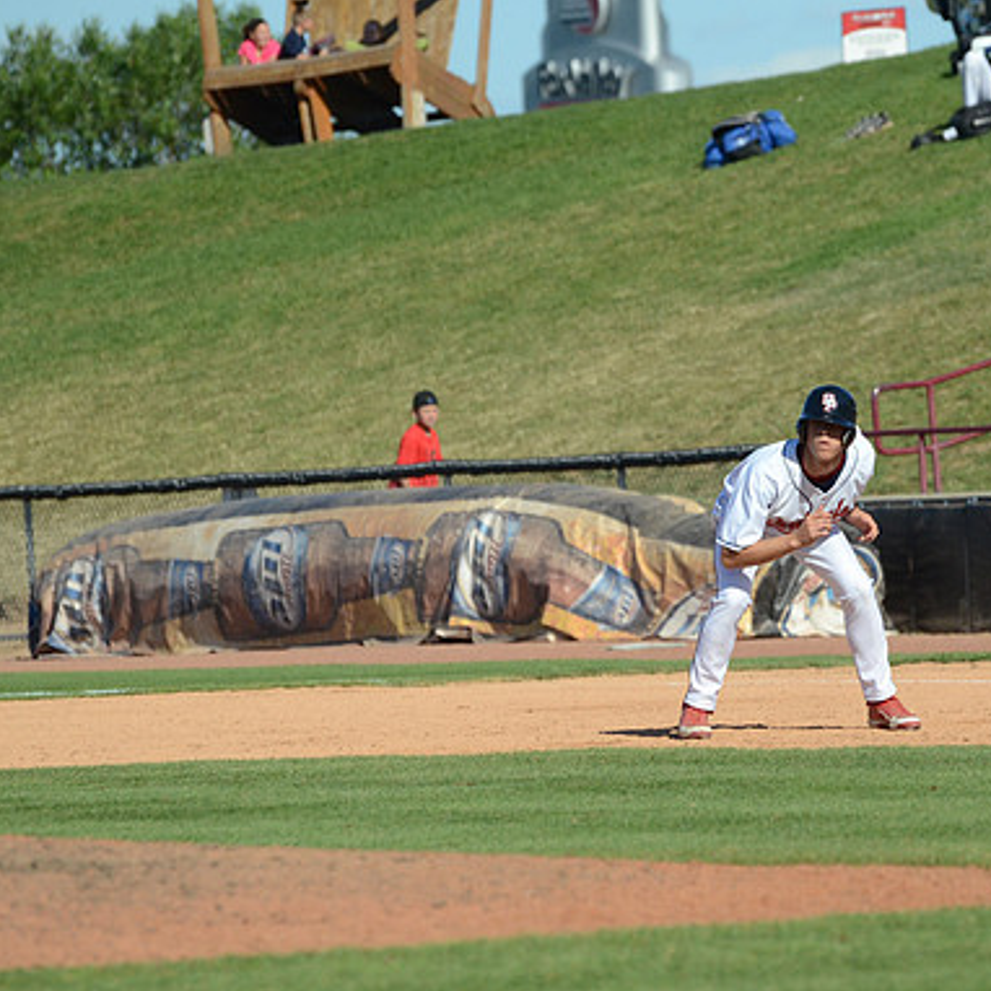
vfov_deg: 4.3
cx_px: 742
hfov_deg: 4.3
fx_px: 13150
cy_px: 496
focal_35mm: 406
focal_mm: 210
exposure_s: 1/8000
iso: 1000
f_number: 5.3
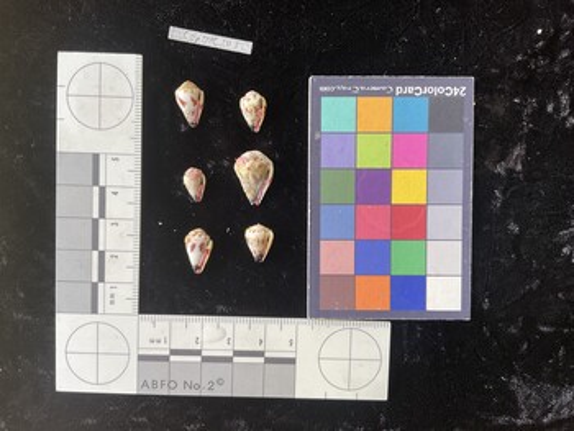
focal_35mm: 29
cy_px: 216
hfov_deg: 61.6
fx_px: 481
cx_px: 287
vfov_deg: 48.3
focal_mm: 3
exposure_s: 1/120
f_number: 1.8
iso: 50
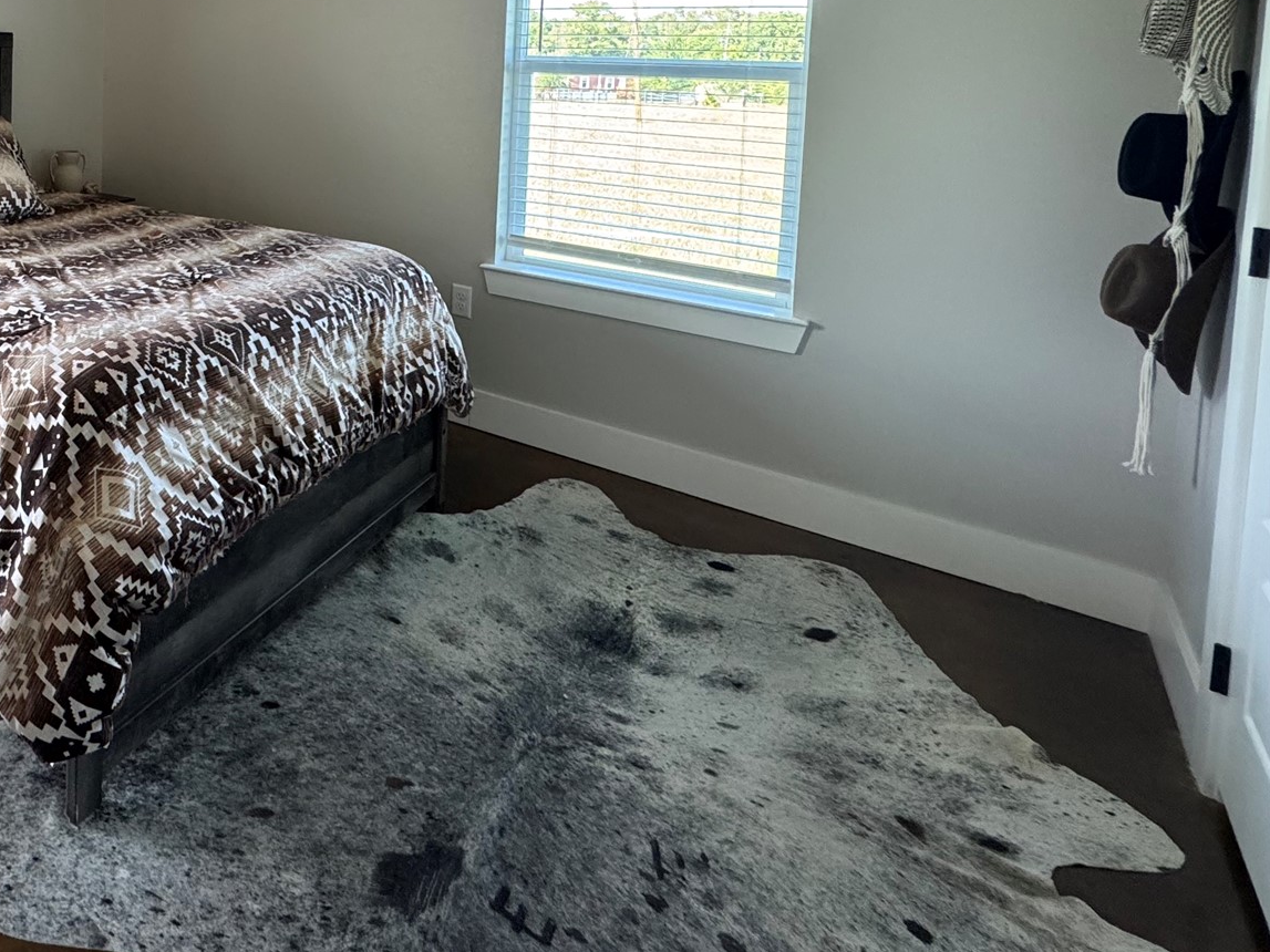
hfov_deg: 59.6
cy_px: 107
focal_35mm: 25
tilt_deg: -3.2
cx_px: 138
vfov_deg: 49.3
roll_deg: -1.1
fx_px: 917
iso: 250
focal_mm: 2.22
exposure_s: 1/120
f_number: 2.2
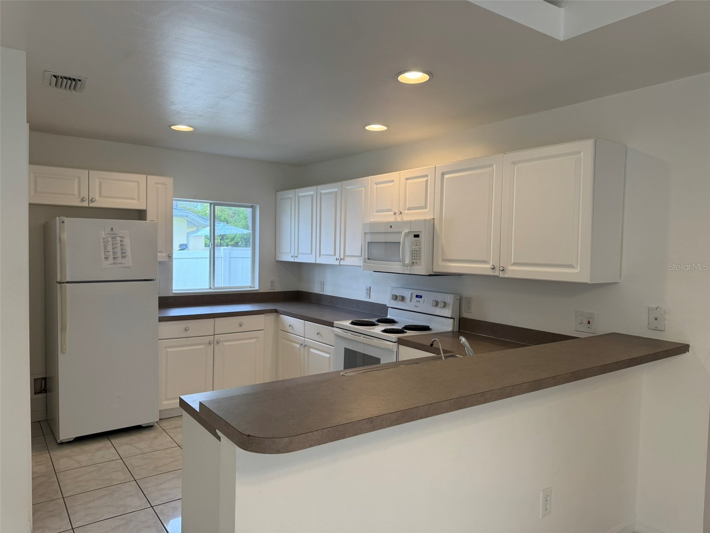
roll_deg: -1.0
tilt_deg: -2.7
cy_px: 266
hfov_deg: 71.6
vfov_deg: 56.8
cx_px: 355
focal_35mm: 24
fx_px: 492
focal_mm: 6.76
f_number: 1.78
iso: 80
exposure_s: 1/170
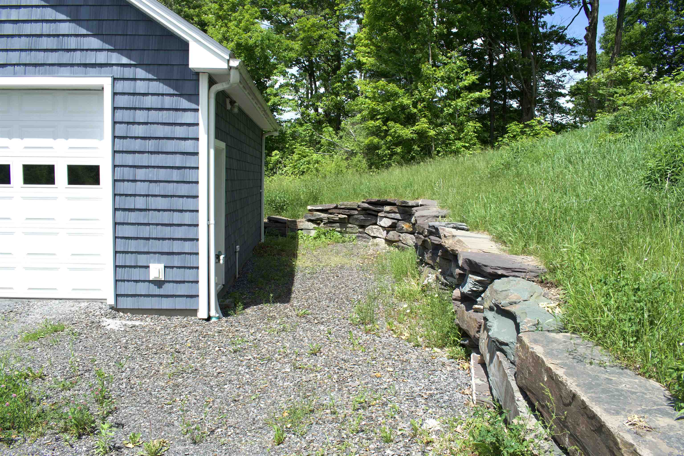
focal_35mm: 27
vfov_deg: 47.9
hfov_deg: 67.4
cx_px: 342
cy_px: 228
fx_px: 513
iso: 100
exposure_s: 1/250
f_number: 8
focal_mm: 18
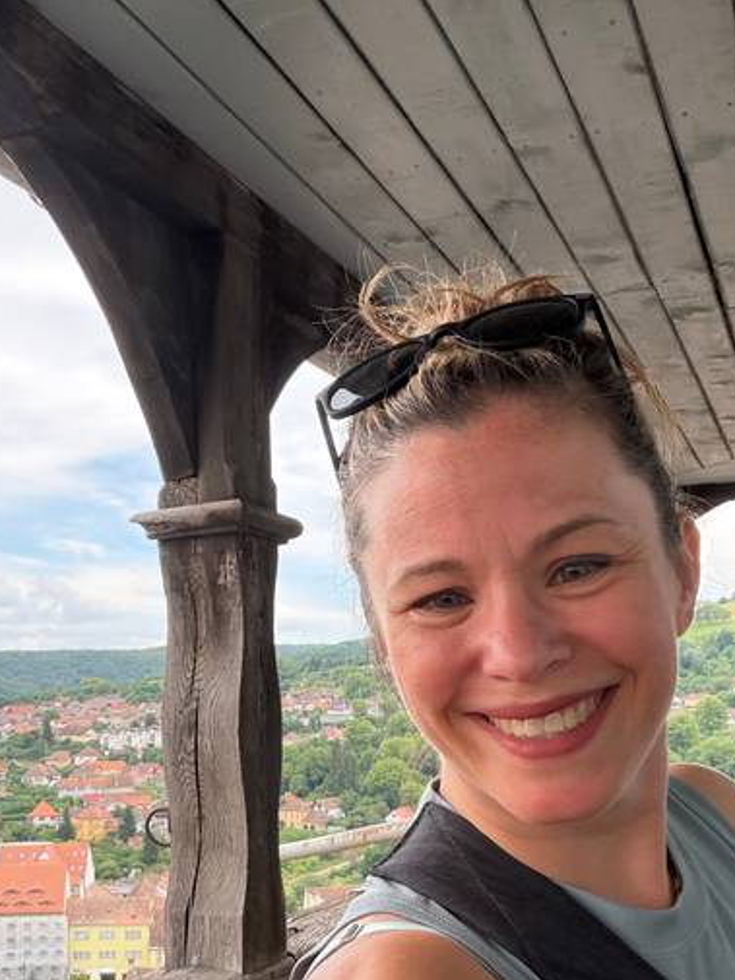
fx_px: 1075
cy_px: 615
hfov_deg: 37.7
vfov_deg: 48.5
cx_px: 328
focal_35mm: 38
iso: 80
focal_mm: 2.71
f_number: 1.9
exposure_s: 1/195
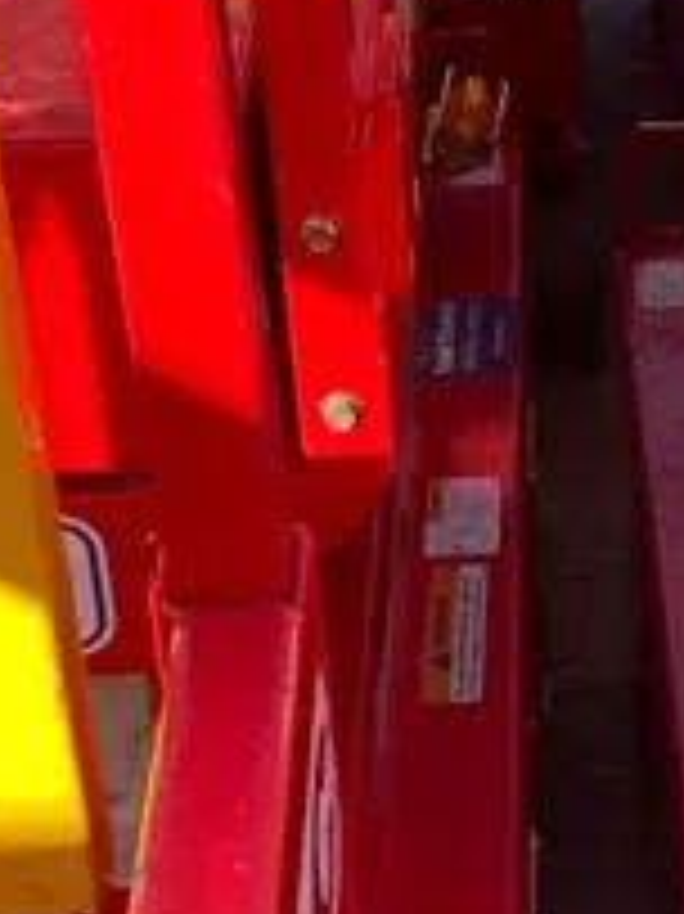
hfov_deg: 13.9
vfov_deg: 19.4
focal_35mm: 101
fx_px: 2664
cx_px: 968
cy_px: 358
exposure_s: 1/276
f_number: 1.8
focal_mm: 3.99
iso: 20
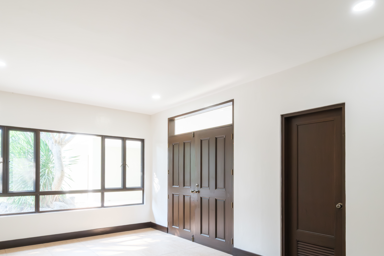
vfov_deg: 52.2
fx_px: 256
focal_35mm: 24
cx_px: 171
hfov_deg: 73.5
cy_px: 169
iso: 1250
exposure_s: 1/13
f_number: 11
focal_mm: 11
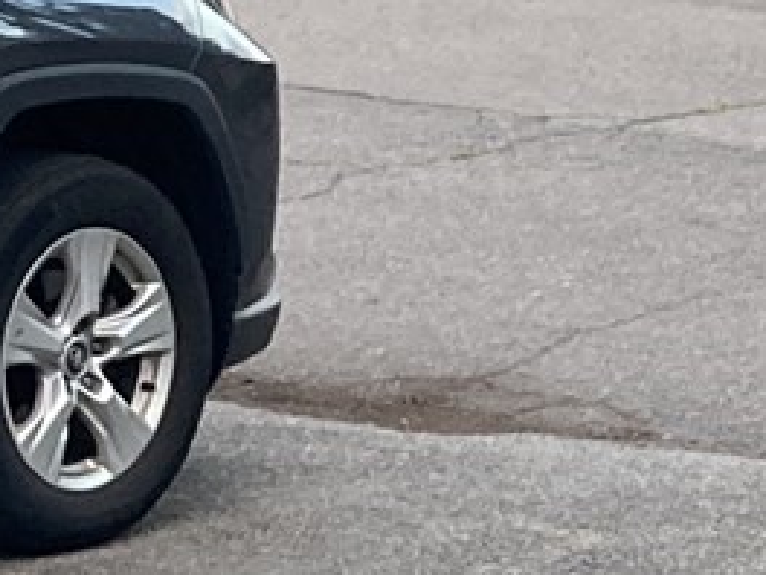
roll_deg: -0.9
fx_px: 4802
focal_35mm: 217
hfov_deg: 8.7
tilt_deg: -13.4
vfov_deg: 6.8
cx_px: 1381
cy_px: 462
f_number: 1.8
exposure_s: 1/85
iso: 80
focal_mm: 3.99
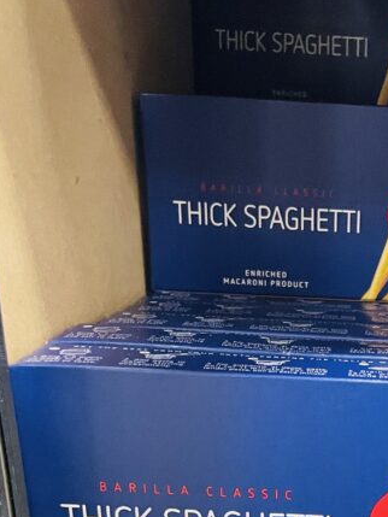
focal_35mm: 62
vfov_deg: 27.6
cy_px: 611
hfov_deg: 22.6
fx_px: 926
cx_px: 400
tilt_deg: -25.0
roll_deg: -2.3
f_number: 1.6
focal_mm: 4.2
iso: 320
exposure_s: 1/60
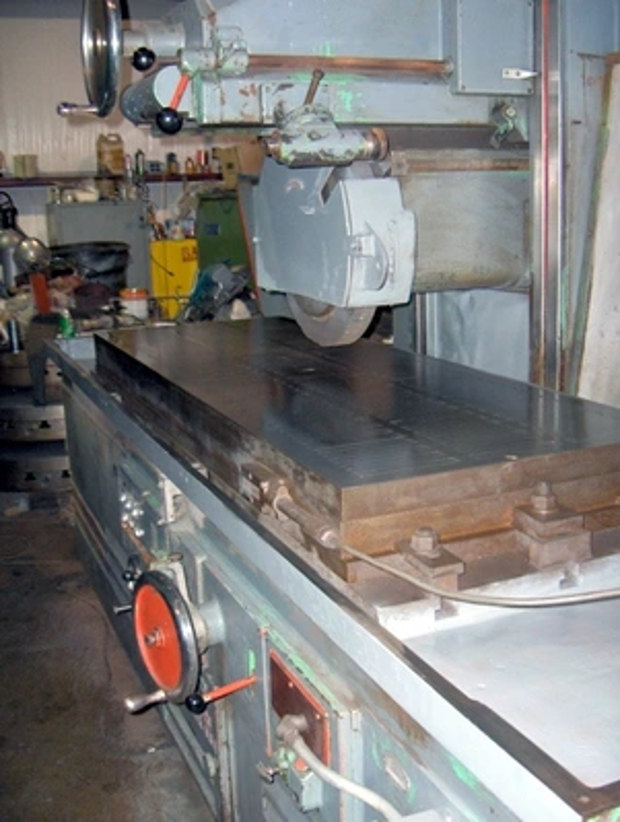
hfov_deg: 36.9
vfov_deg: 47.8
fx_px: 928
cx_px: 310
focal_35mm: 39
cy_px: 411
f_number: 2.8
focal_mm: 8
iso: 100
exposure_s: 1/60
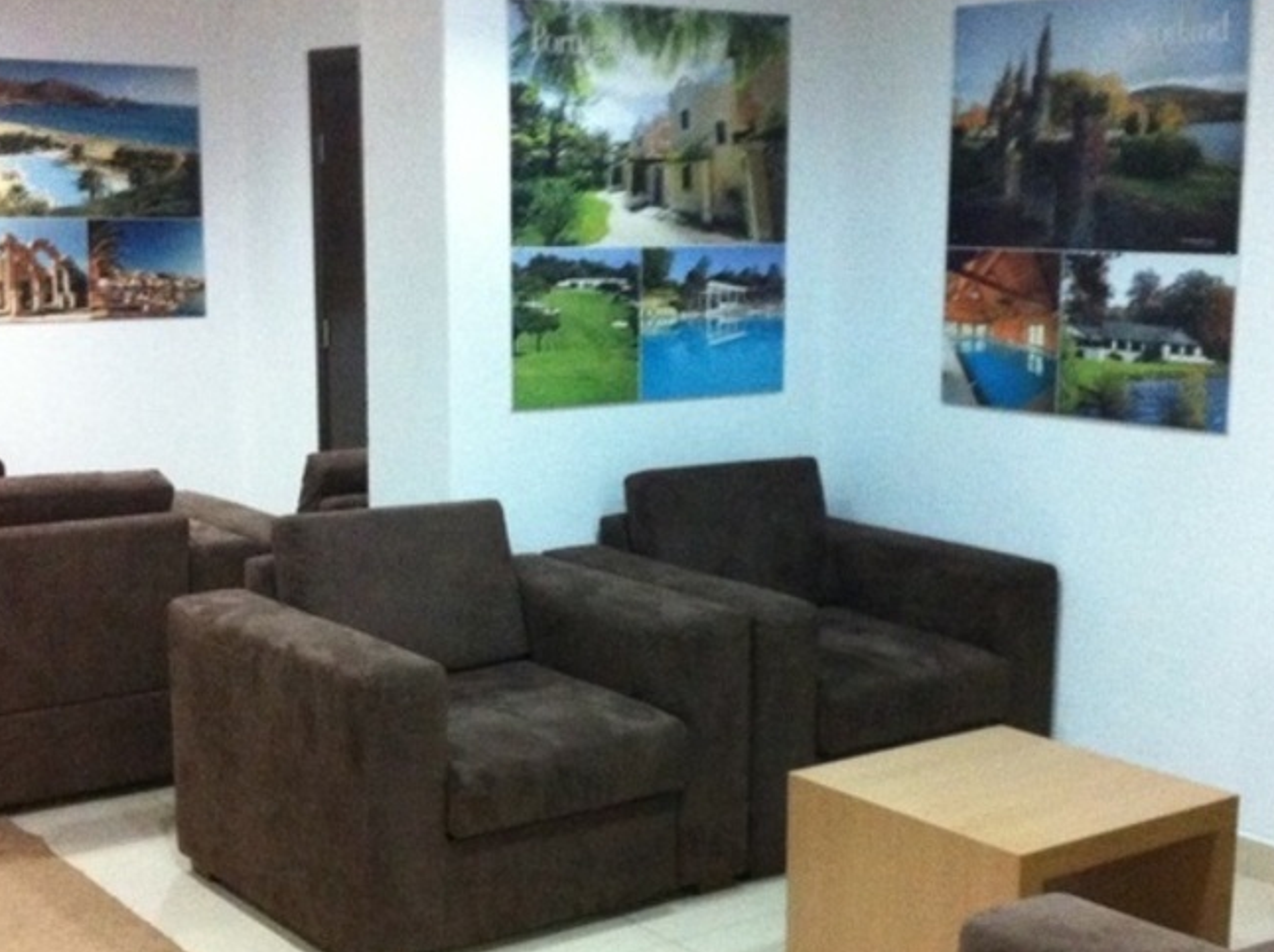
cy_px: 581
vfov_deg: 25.1
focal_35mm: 58
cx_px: 651
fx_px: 2132
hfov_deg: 33.3
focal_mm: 3.85
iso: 500
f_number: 2.8
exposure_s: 1/15
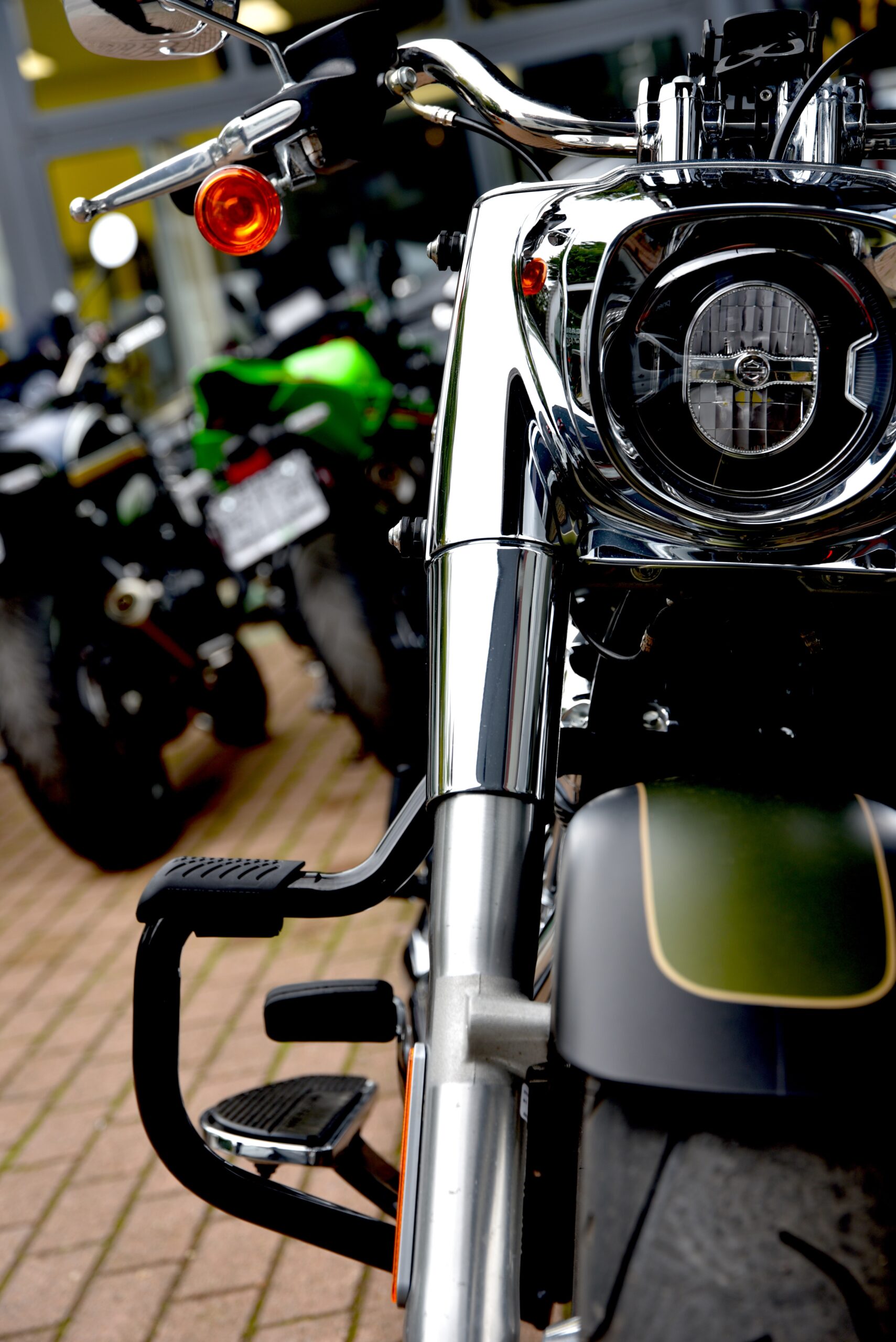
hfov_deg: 19.5
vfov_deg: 28.8
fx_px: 2611
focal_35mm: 70
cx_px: 448
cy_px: 671
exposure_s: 1/80
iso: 100
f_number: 4.5
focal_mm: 70
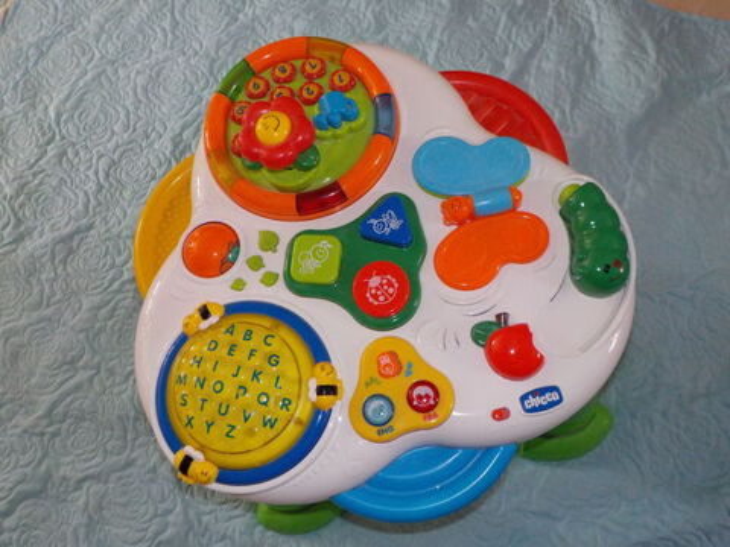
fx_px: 633
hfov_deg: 60.0
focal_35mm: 30
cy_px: 274
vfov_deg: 46.8
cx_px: 365
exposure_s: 1/15
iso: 500
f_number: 3.3
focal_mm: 4.1
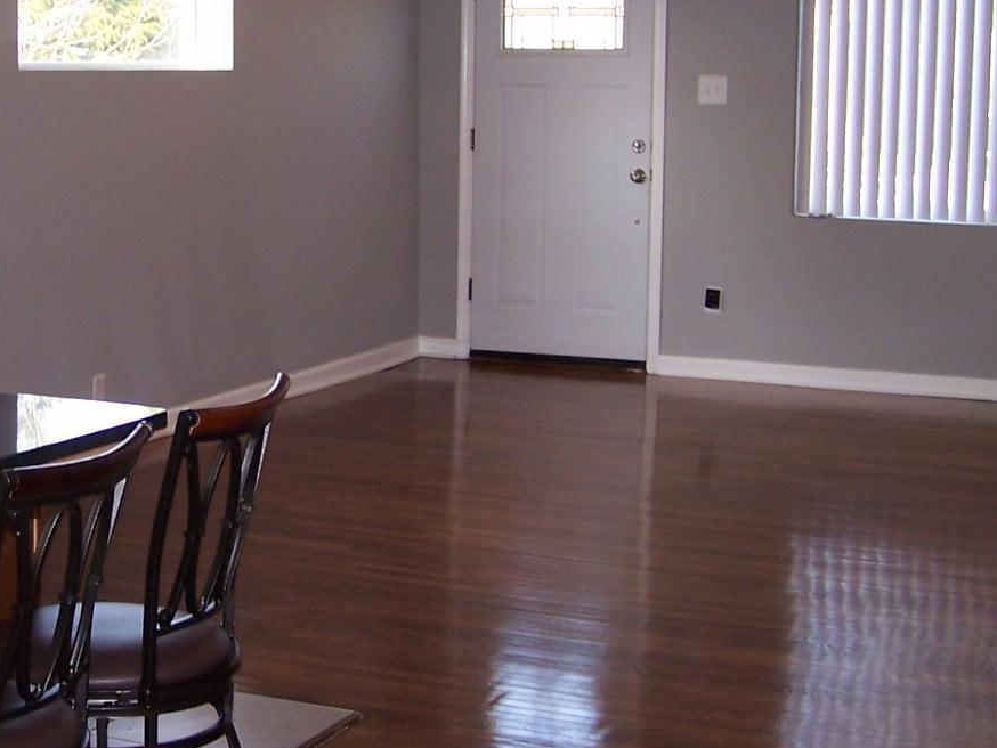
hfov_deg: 26.7
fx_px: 2074
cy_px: 278
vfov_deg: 20.4
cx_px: 276
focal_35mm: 72
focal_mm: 6.3
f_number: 2.8
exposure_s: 1/60
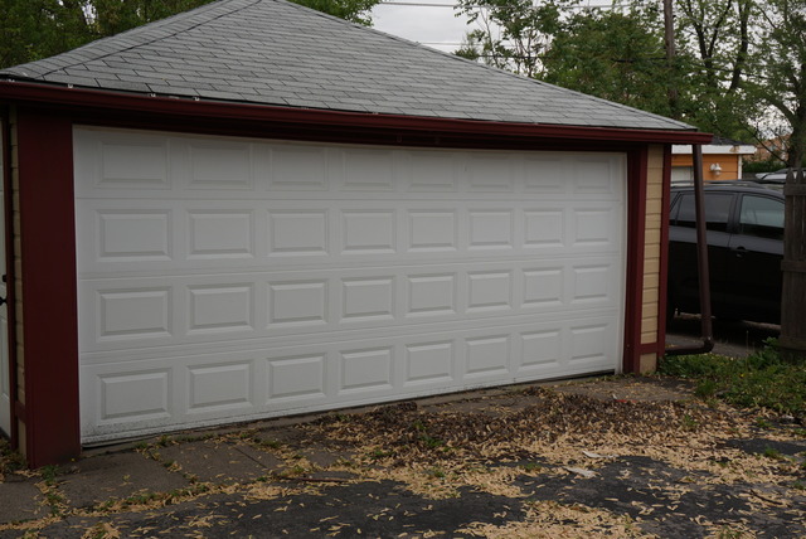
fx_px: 908
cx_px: 403
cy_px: 270
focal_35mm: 40
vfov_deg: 33.1
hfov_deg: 47.9
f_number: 7.1
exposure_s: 1/100
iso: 100
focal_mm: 27
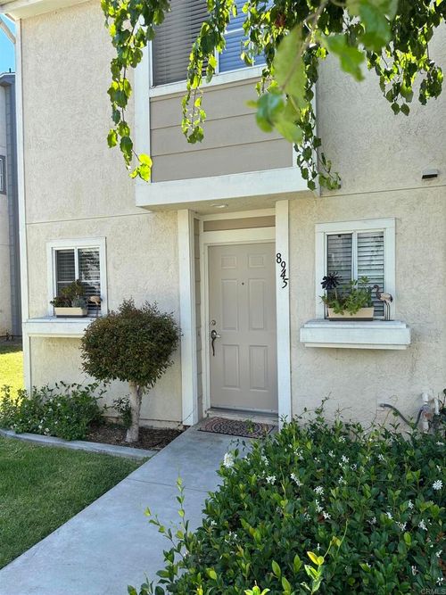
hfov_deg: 56.8
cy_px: 298
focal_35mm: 24
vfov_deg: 71.6
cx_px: 223
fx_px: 412
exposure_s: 1/1227
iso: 80
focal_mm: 6.86
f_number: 1.78
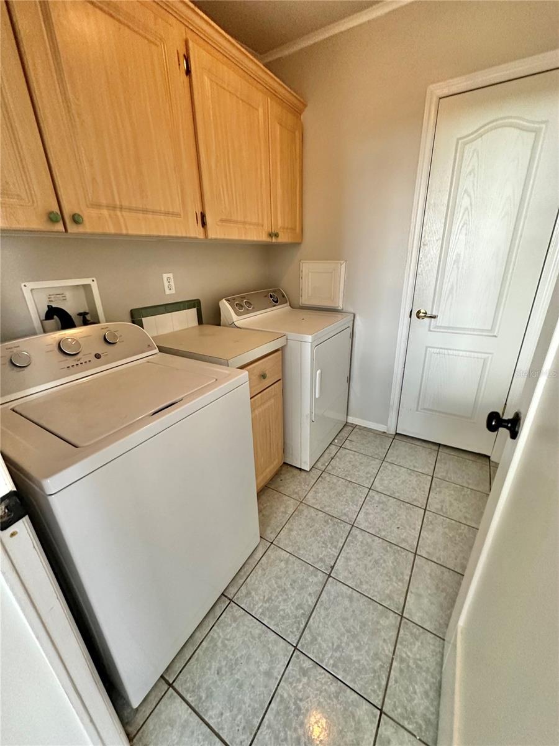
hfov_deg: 85.7
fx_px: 301
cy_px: 373
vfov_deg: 102.1
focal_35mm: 14
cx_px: 280
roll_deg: -0.8
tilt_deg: -24.7
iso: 320
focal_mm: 2.22
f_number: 2.2
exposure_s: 1/60
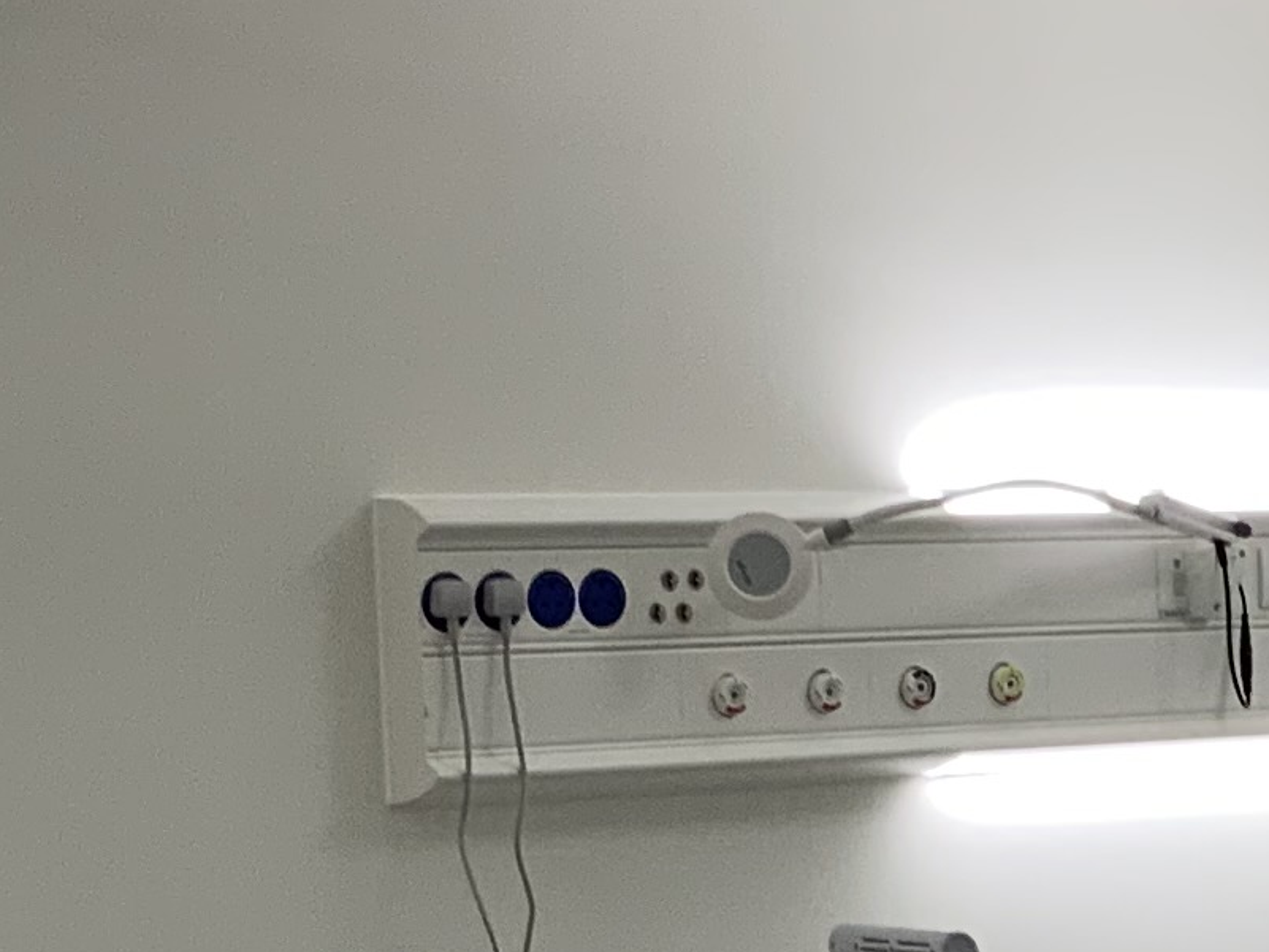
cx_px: 1405
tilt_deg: -3.1
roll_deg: +1.5
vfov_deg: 10.1
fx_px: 5353
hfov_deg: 13.3
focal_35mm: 146
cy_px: 987
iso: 32
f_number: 1.8
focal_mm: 3
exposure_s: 1/100
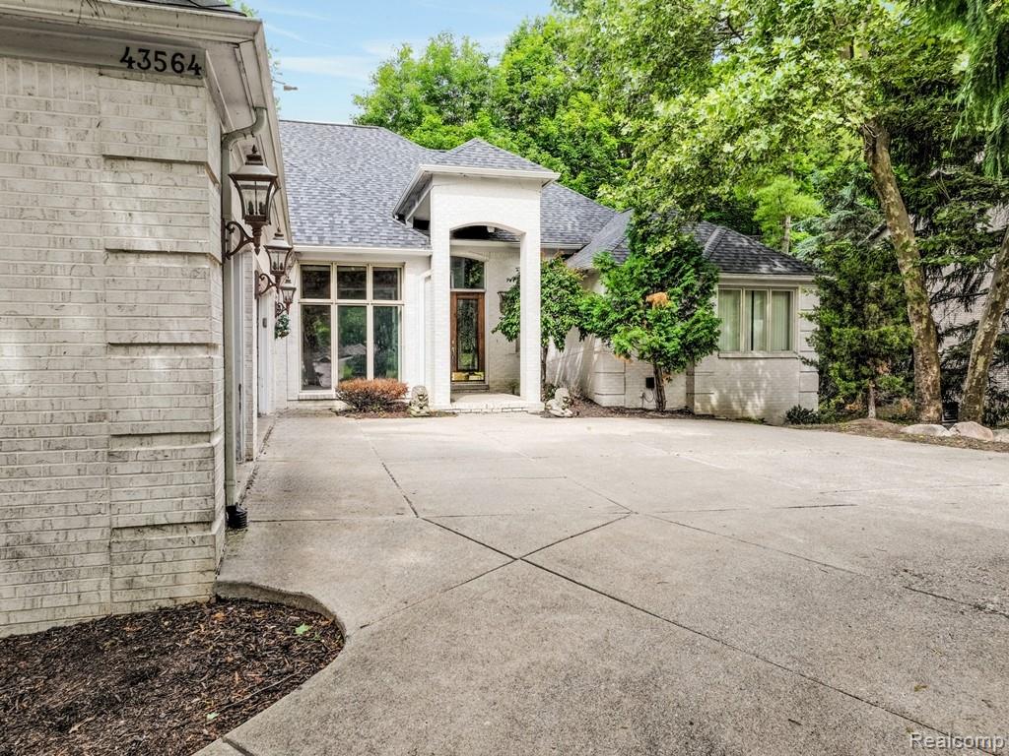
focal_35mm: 24
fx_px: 700
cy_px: 378
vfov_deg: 56.8
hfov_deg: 71.6
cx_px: 504
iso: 420
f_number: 2.8
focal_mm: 12.29
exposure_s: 1/1600
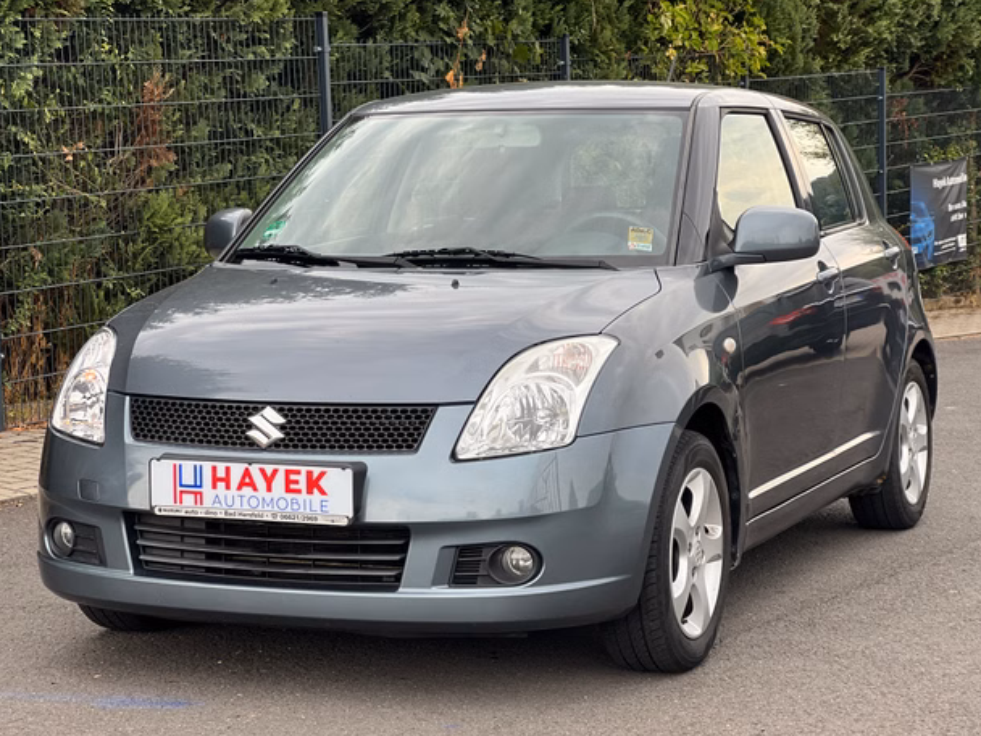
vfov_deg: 18.2
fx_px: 2295
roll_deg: +1.9
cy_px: 383
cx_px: 489
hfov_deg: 24.1
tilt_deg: -7.2
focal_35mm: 81
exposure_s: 1/121
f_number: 2.8
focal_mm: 9
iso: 40
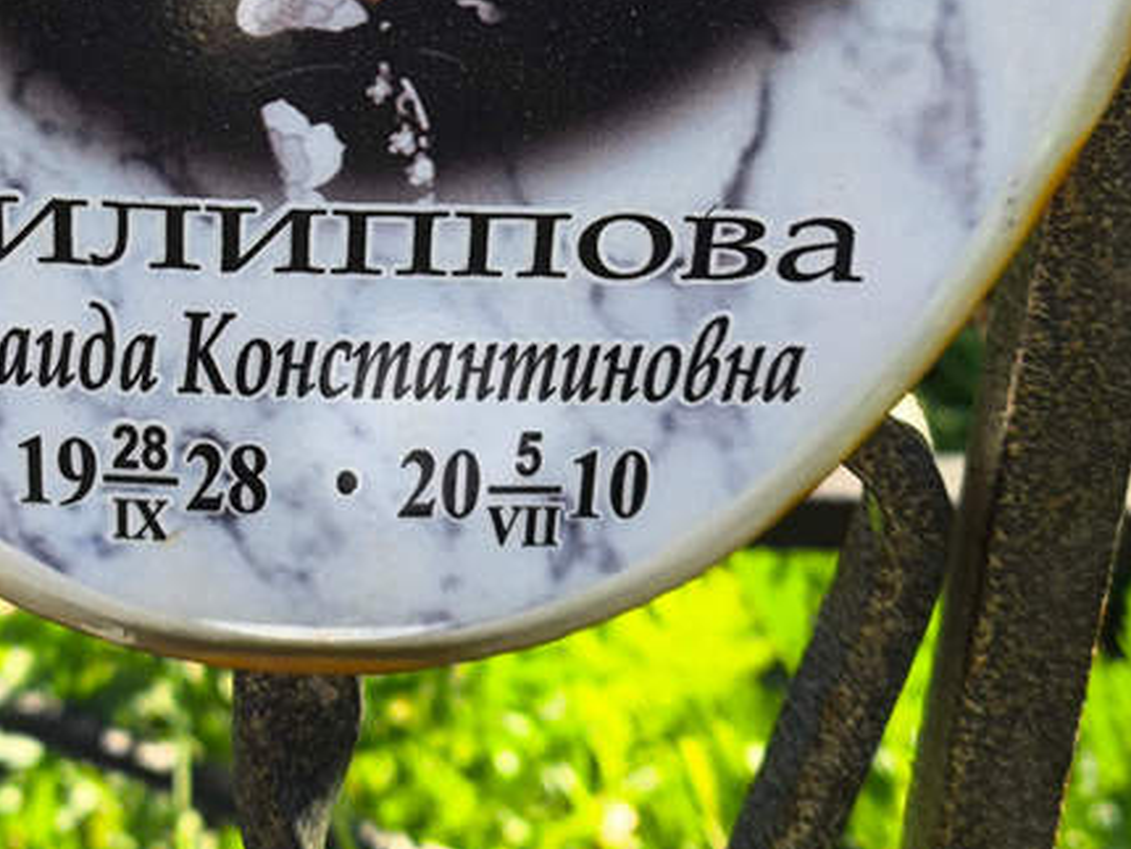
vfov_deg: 15.8
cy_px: 163
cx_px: 375
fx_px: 3040
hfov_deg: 21.0
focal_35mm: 93
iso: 50
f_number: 1.7
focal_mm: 4.71
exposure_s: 1/356
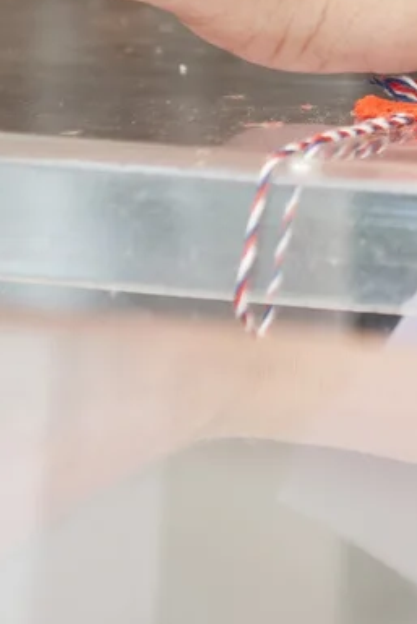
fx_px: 3958
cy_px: -35
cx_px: 914
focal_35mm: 228
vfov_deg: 9.0
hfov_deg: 5.8
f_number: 4.5
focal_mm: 70
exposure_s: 1/60
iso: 400
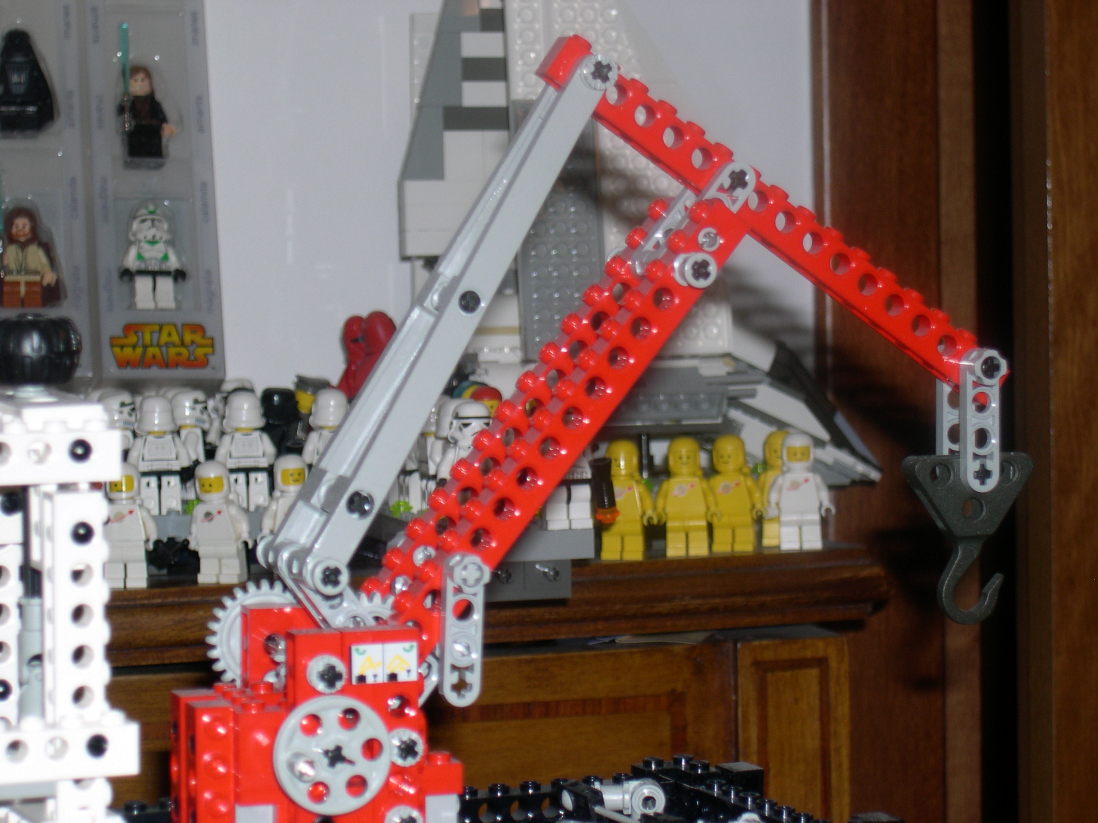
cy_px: 412
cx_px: 549
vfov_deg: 13.0
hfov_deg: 17.3
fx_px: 3616
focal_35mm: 114
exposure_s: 1/60
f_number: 4.9
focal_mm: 24
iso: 100
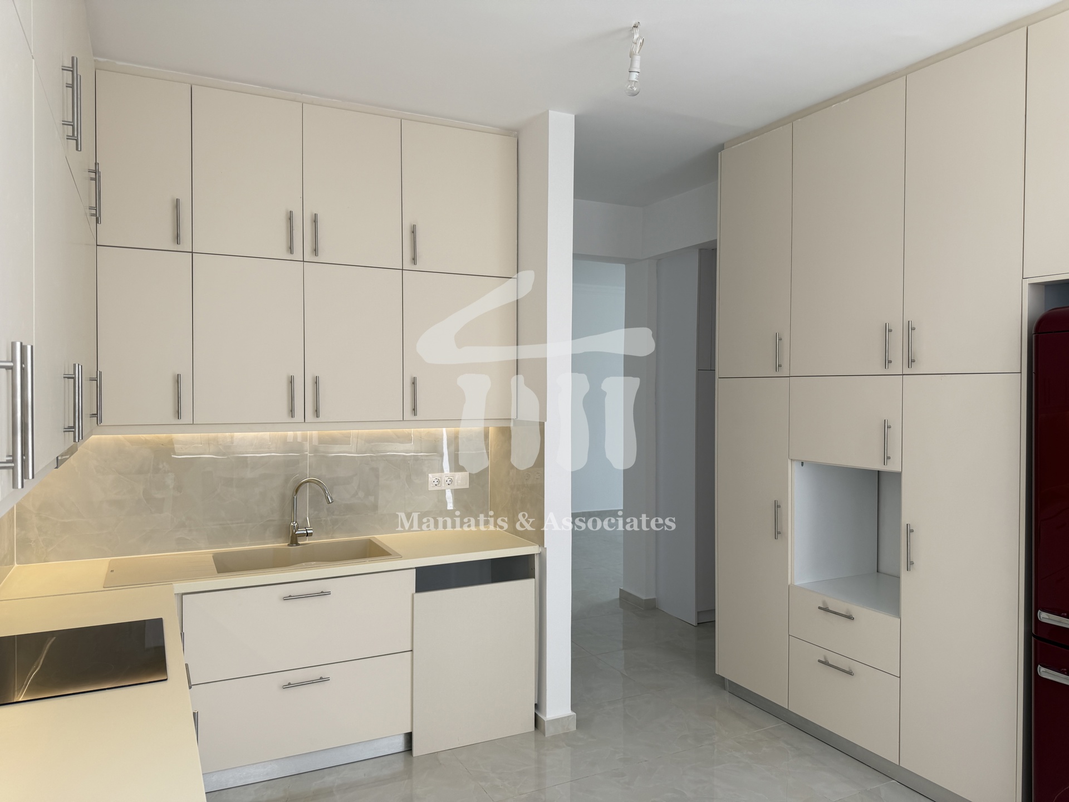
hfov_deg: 71.6
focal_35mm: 24
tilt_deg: -0.3
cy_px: 401
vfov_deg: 56.8
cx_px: 534
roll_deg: -0.4
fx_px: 741
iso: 64
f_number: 1.78
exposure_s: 1/164
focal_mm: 6.76
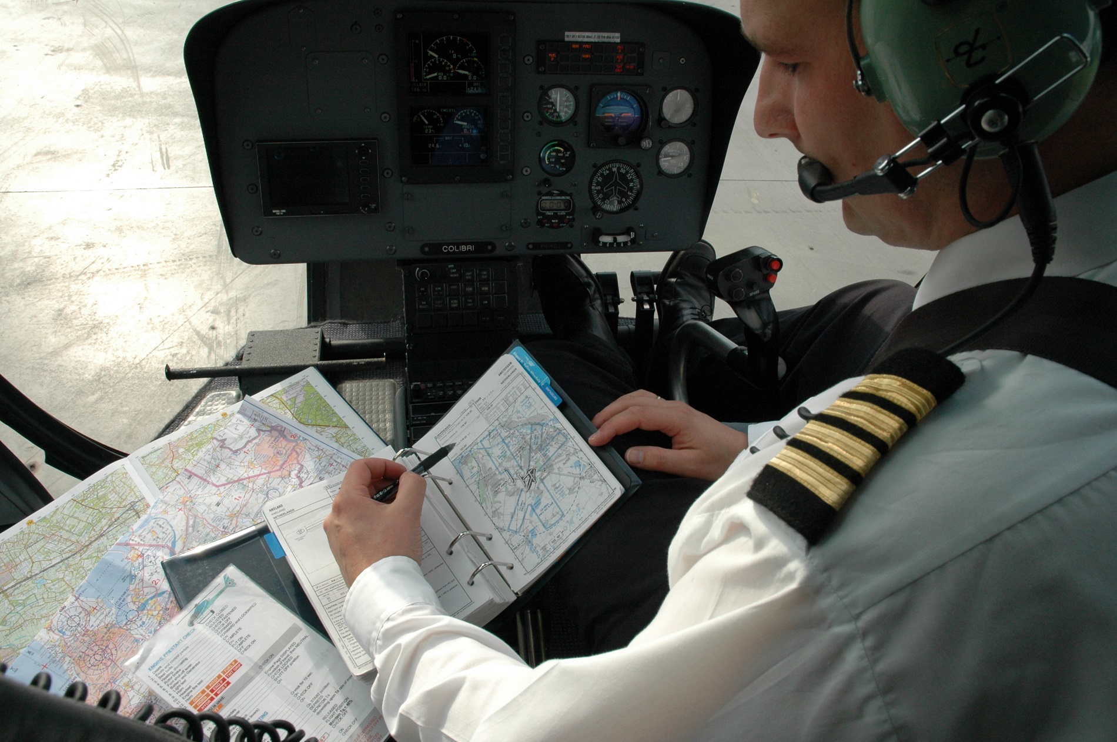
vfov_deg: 47.8
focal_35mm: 27
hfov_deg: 67.4
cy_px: 371
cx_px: 558
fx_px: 837
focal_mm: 18
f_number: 13
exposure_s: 1/160
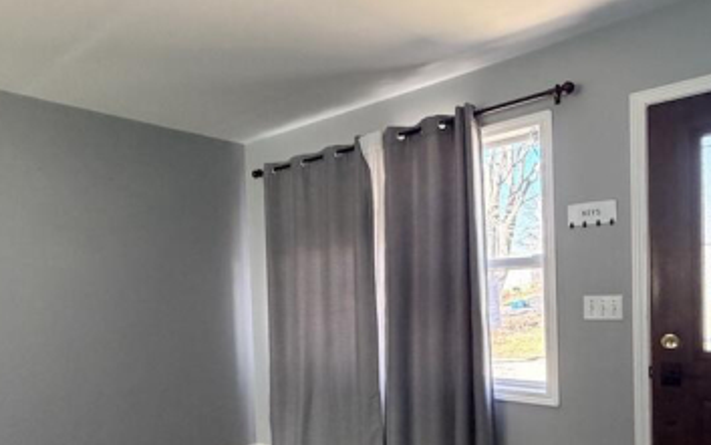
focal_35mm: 28
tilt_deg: -2.7
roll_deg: +1.7
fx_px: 543
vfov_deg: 43.7
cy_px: 310
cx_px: 295
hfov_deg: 66.0
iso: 400
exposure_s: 1/60
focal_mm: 2.22
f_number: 2.2
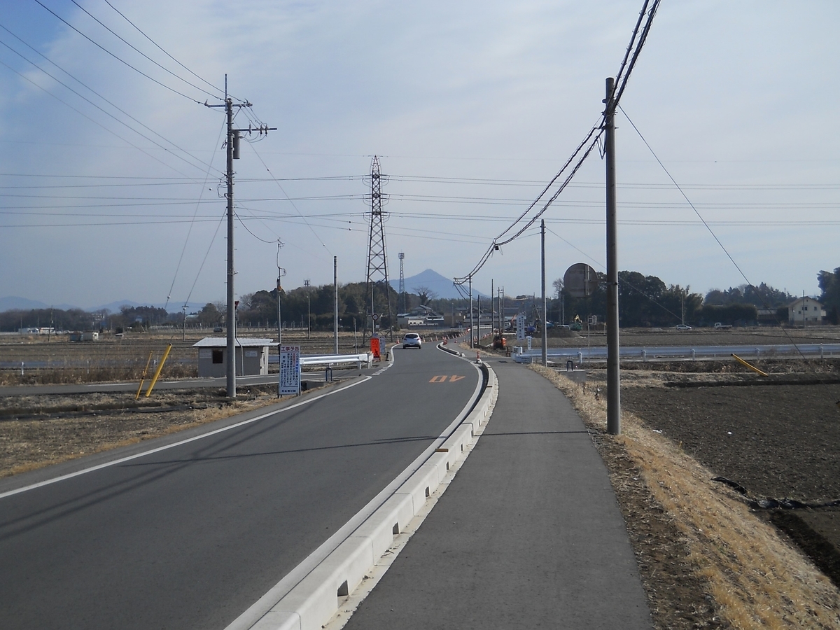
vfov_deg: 35.1
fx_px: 995
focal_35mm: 41
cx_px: 420
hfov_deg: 45.8
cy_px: 315
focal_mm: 6.72
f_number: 5.5
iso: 80
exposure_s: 1/640
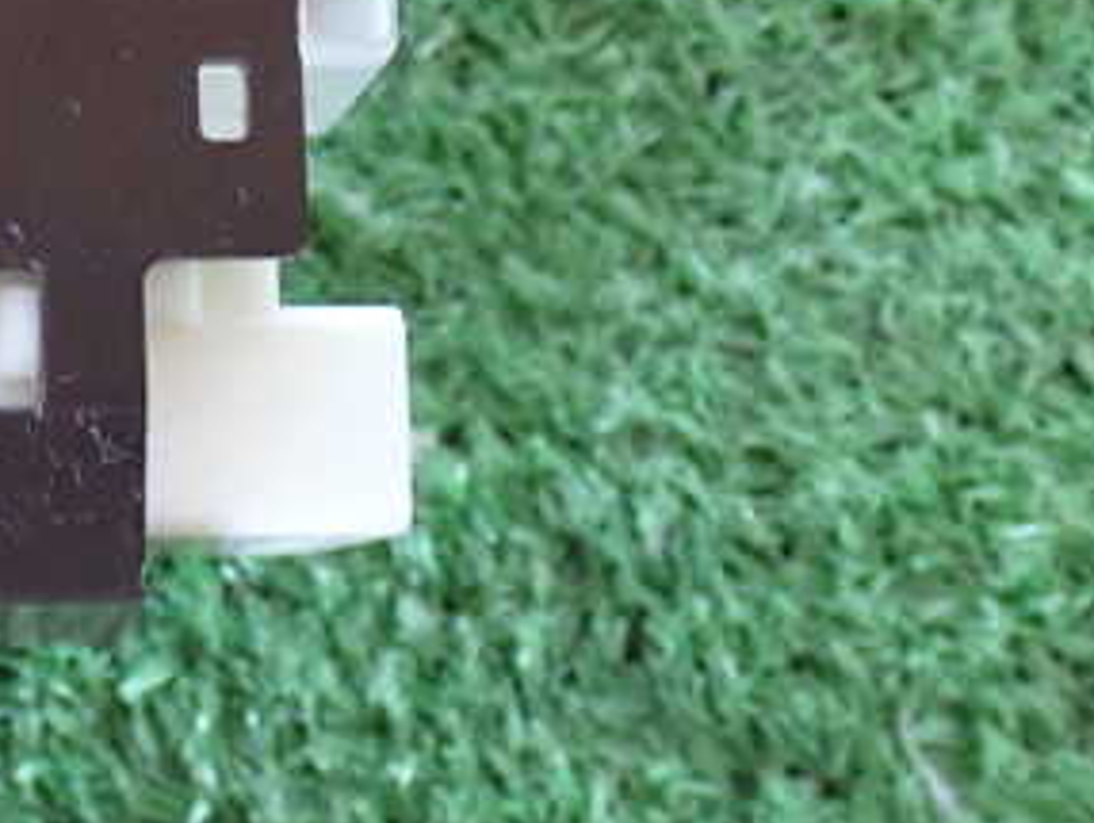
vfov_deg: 17.0
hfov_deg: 21.9
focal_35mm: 86
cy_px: 130
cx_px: 4
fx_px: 2720
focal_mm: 7.31
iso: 800
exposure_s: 1/20
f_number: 2.8
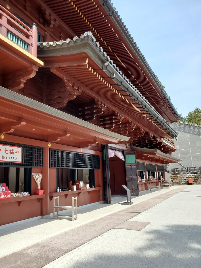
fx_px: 201
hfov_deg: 53.1
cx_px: 100
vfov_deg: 67.3
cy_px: 134
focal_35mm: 26
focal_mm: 4.3
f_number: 2.4
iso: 50
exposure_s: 1/396
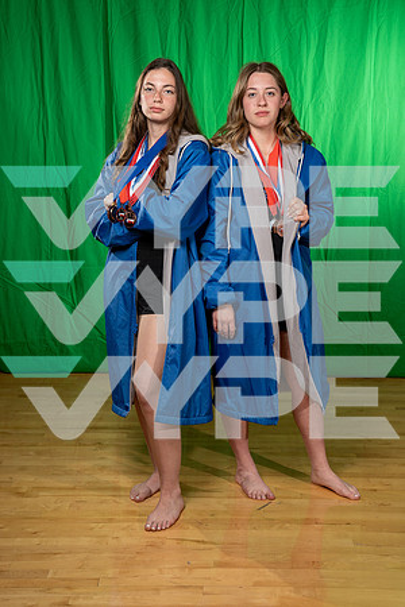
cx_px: 202
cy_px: 304
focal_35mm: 55
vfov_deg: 36.2
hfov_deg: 24.6
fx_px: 928
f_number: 9
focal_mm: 55
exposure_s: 1/250
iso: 200
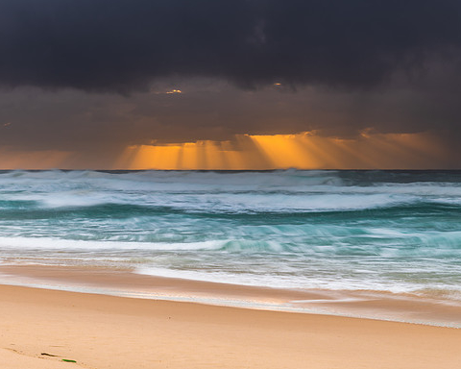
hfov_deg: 19.8
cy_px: 185
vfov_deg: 15.9
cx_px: 222
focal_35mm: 97
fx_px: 1323
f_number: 8
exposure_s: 1/1.67
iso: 40
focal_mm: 85
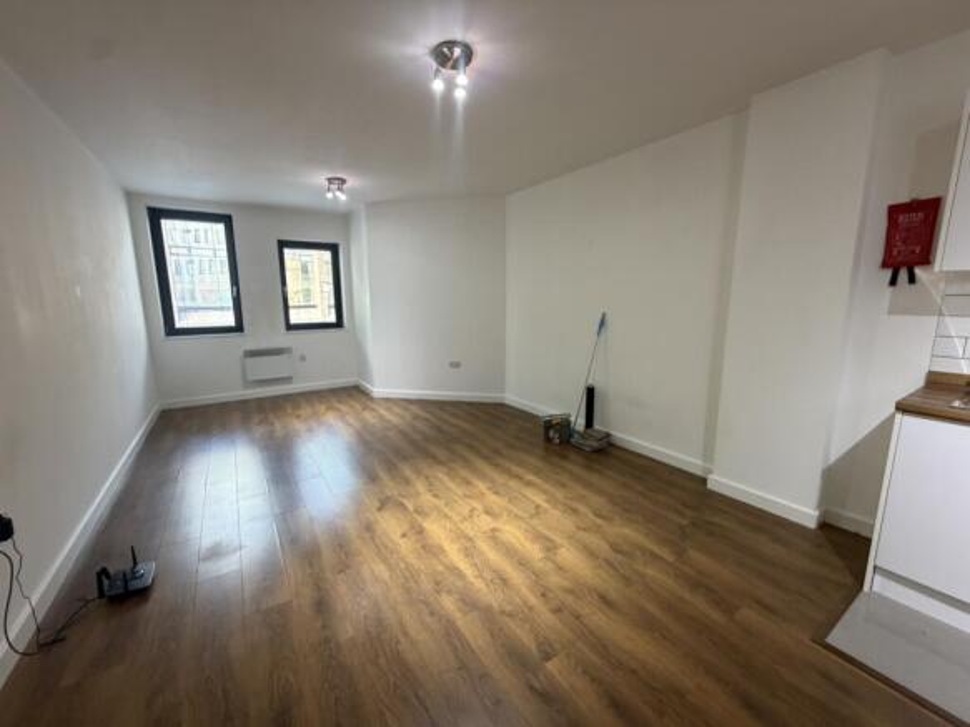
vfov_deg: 85.7
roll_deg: +1.1
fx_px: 392
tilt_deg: -10.5
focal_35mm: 14
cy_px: 364
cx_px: 485
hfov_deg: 102.1
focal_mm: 2.22
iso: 320
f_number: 2.2
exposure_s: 1/50
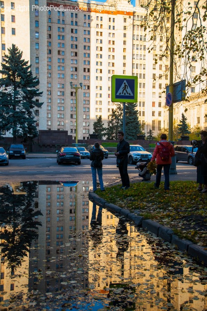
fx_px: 363
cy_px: 156
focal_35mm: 42
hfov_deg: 31.9
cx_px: 104
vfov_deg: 46.4
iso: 360
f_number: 4
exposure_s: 1/320
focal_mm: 28
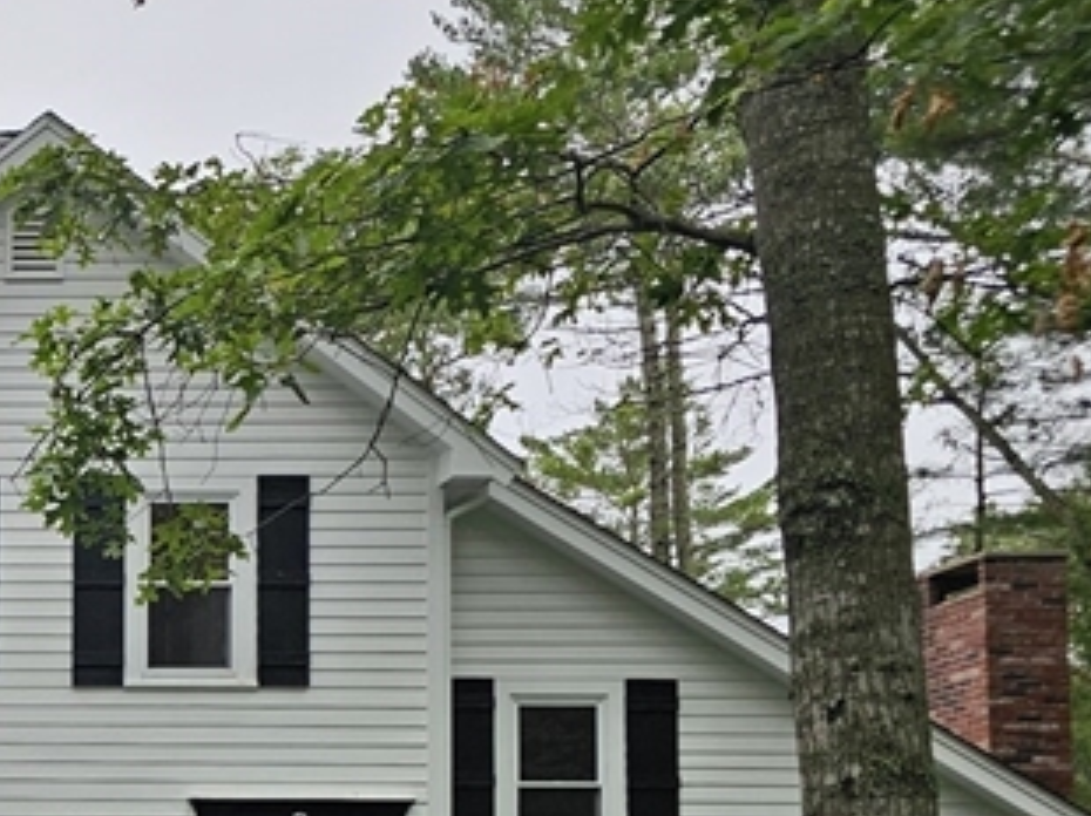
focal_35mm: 76
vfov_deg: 18.5
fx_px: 2393
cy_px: 932
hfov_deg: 21.5
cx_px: -556
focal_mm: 6.3
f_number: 1.7
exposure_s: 1/180
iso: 16
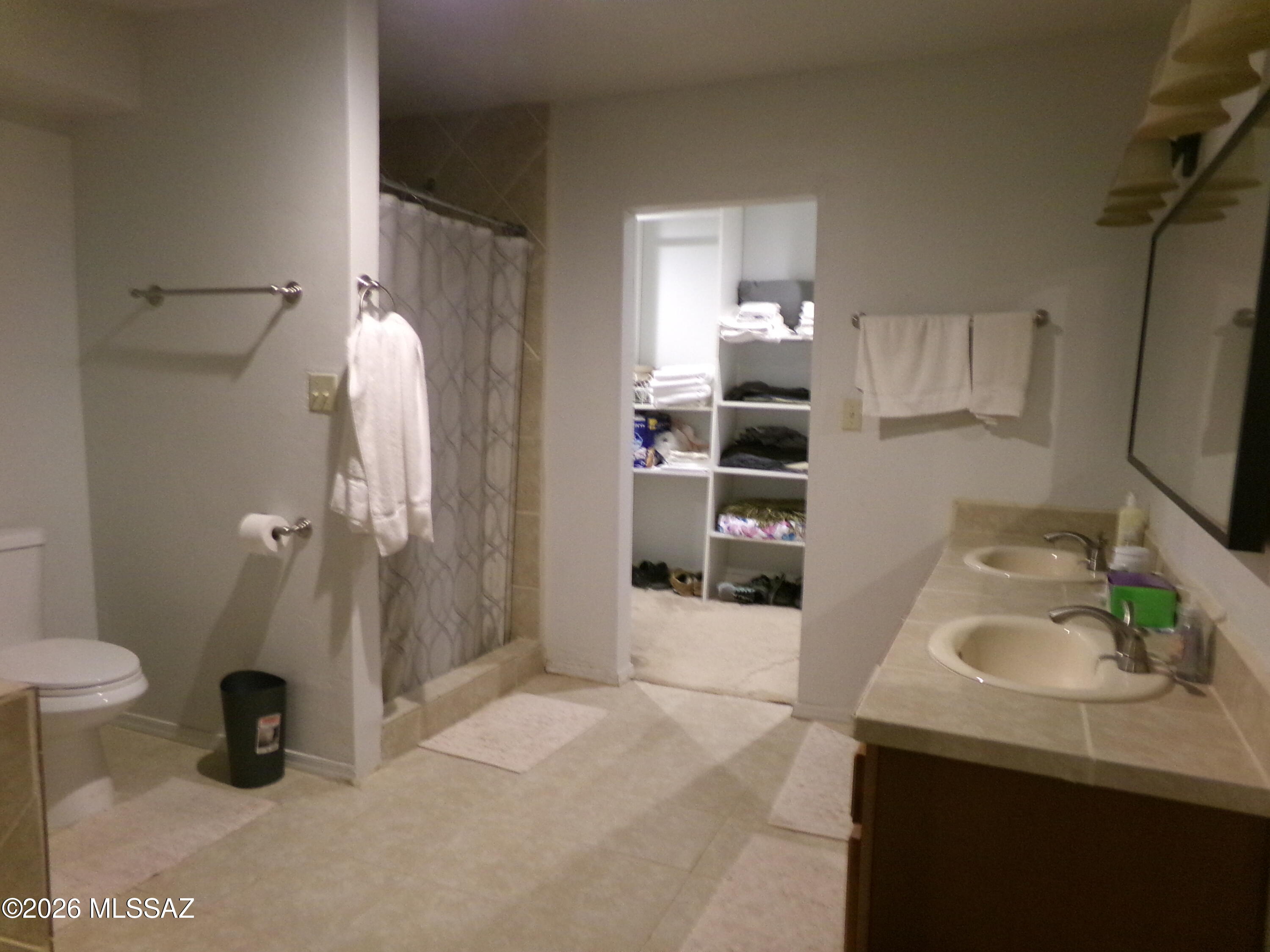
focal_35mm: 24
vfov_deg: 56.8
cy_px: 476
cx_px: 635
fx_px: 881
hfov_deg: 71.6
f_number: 3.7
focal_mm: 4.3
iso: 609
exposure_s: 1/17
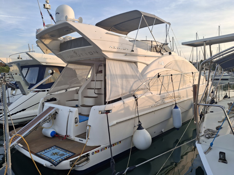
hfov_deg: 69.4
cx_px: 117
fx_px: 169
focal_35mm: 25
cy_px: 88
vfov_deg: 54.9
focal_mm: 4.69
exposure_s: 1/355
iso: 32
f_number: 1.8
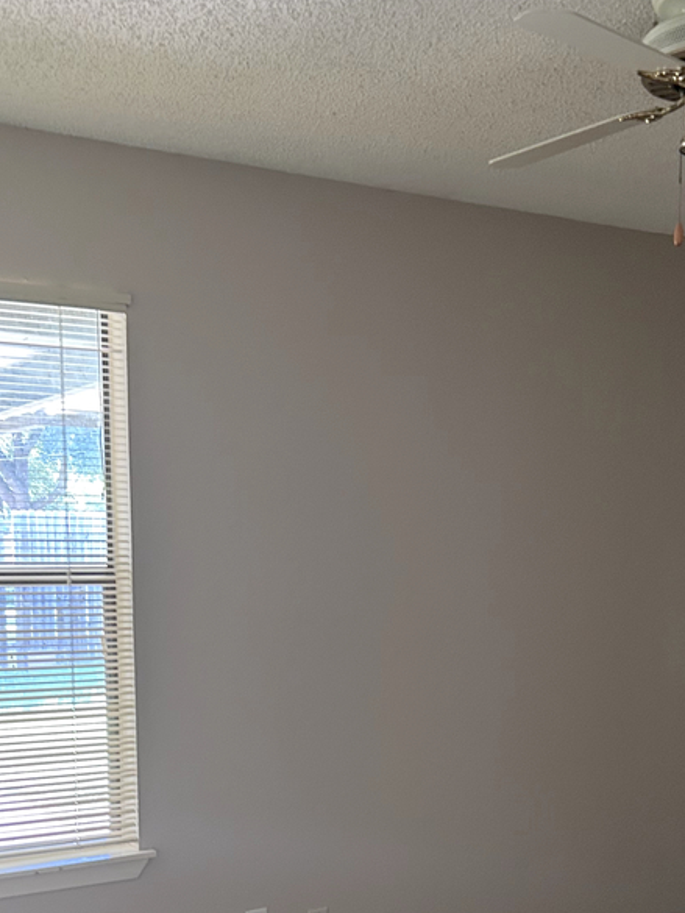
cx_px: 378
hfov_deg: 30.3
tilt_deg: -6.9
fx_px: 1266
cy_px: 684
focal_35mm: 48
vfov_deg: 38.6
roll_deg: -0.8
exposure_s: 1/40
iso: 400
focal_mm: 5.7
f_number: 1.5
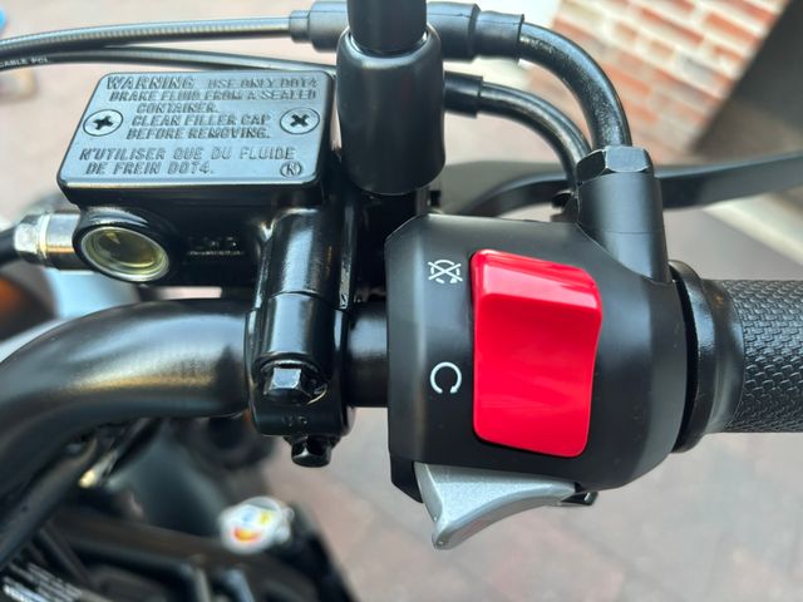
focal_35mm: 26
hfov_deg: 67.3
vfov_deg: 53.1
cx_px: 402
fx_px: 603
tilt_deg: -49.7
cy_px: 301
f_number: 1.6
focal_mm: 5.96
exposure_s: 1/60
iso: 400
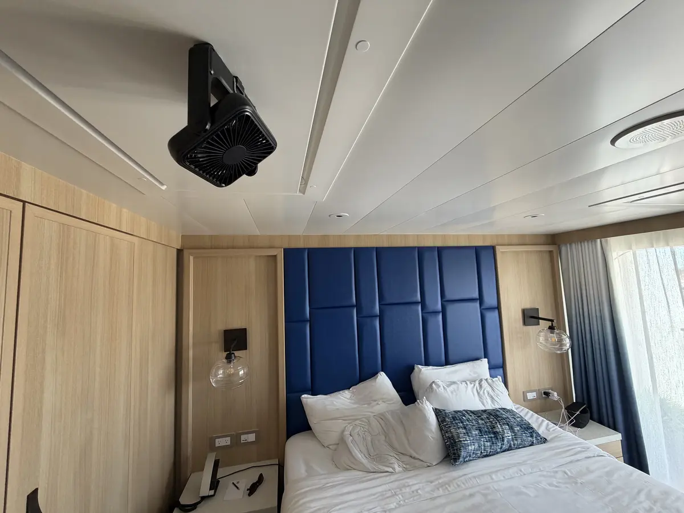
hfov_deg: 102.1
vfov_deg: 85.7
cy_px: 256
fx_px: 277
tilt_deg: +4.4
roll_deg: +2.7
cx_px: 342
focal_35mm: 14
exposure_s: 1/121
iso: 200
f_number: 2.2
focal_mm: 2.22
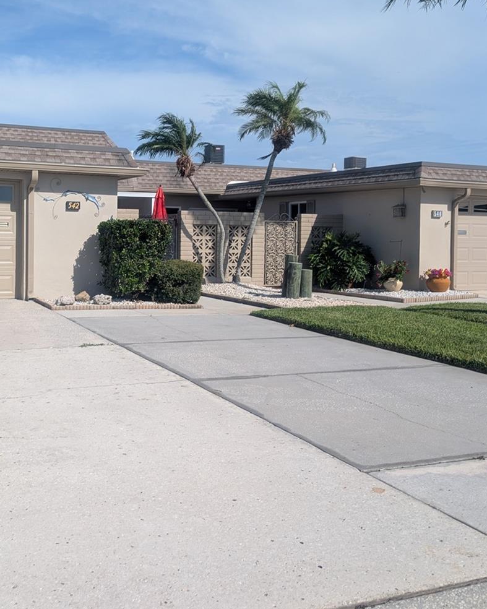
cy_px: 240
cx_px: 147
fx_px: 685
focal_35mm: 38
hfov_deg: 38.5
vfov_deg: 47.6
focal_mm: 6.9
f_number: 1.68
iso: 29
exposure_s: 1/1912
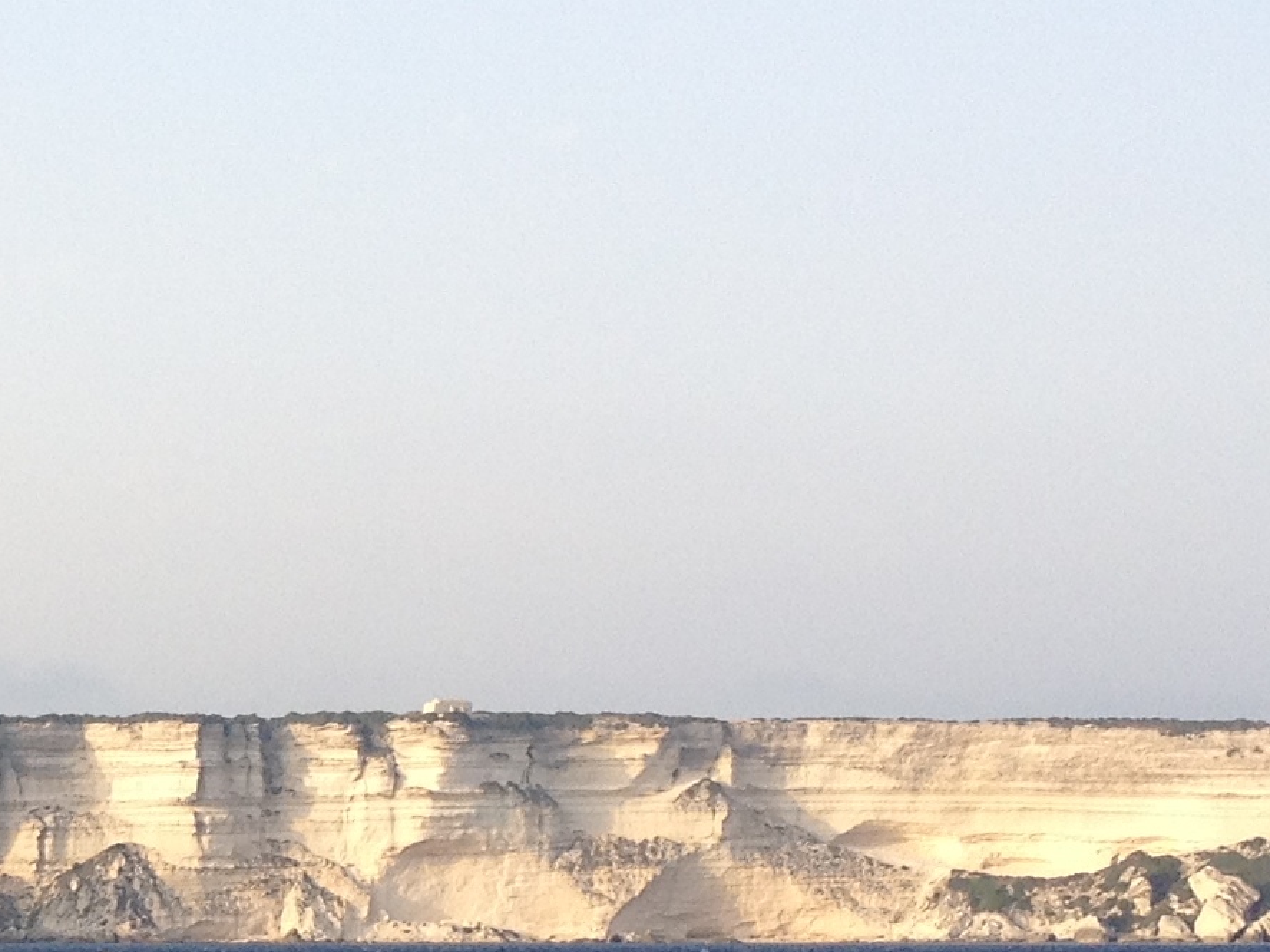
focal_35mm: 129
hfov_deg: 14.8
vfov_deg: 11.4
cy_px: 814
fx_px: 4732
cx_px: -231
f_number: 2.4
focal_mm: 4.28
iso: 64
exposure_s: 1/620
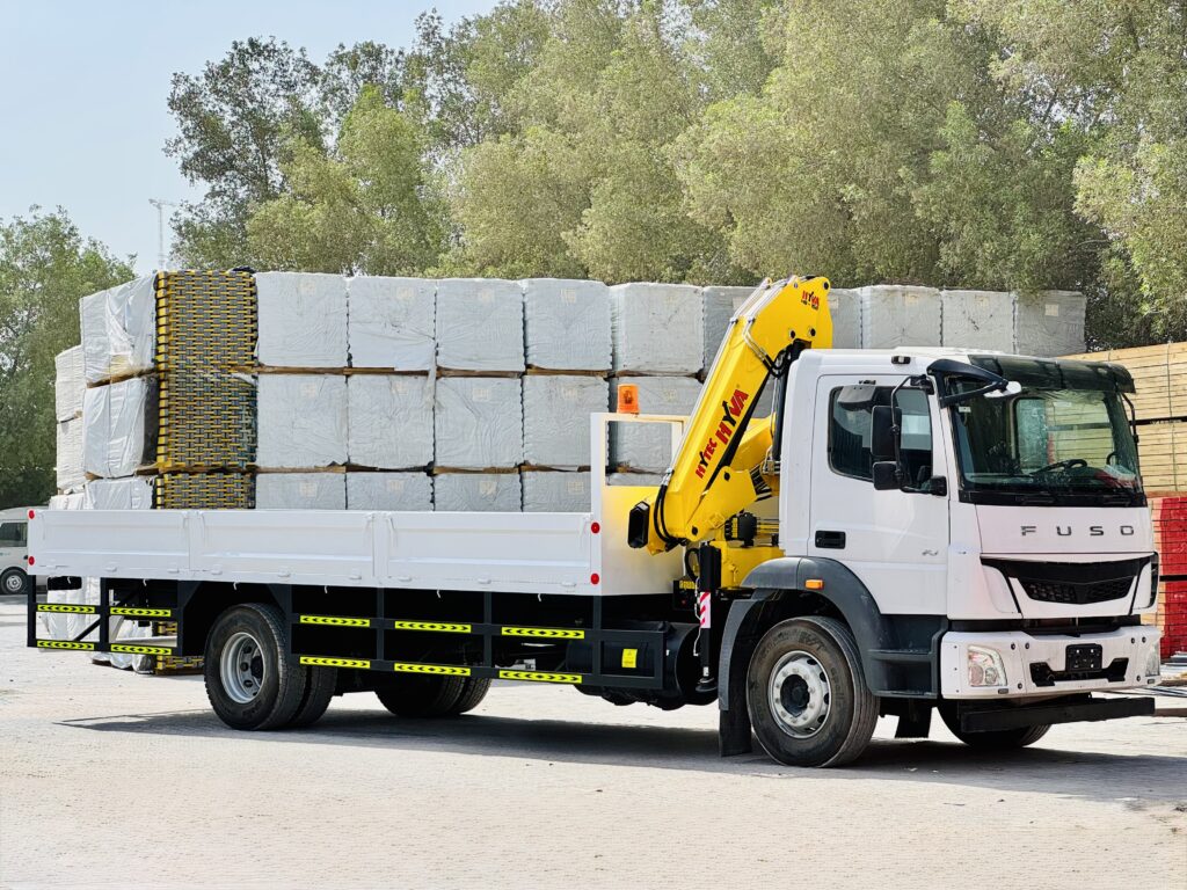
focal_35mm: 77
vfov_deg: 19.1
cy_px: 445
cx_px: 594
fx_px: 2640
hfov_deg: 25.3
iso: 25
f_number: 2.8
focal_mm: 9
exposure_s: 1/815
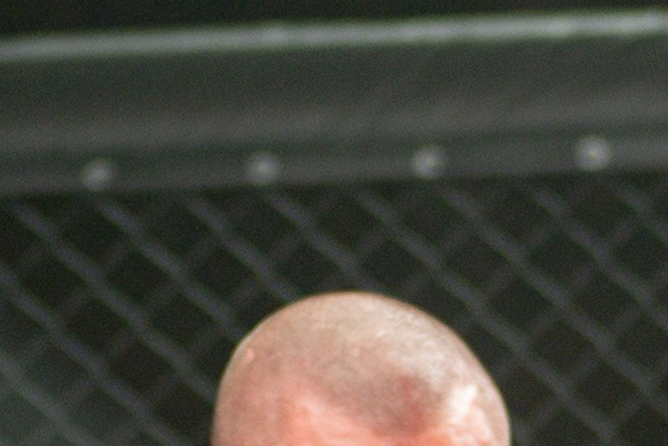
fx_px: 7556
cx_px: 353
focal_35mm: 407
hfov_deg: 5.1
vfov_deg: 3.4
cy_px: 798
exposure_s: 1/320
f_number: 4
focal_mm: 80
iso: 1100
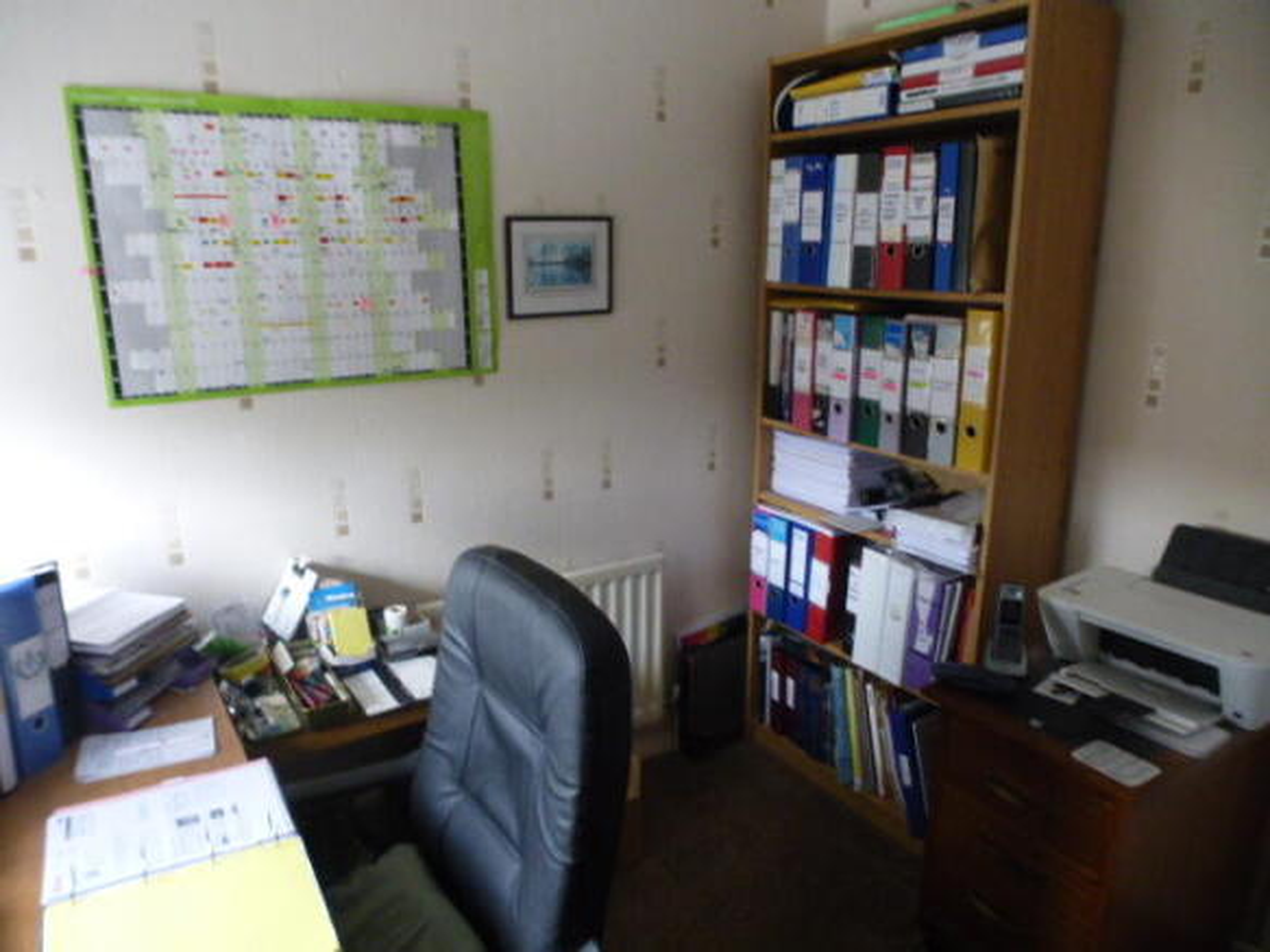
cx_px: 635
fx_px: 880
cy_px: 476
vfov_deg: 56.8
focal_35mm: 24
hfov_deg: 71.6
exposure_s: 1/100
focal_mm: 4.3
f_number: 3.3
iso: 800
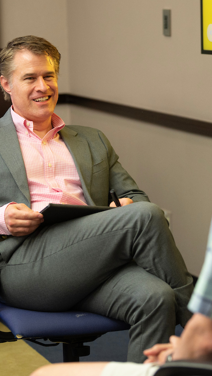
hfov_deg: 9.3
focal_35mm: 130
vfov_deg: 16.5
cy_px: 187
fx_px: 1298
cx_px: 161
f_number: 2.8
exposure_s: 1/250
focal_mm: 82
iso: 1600
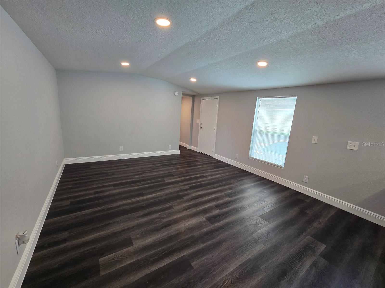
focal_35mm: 13
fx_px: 145
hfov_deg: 106.2
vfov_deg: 89.9
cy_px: 144
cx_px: 192
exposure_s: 1/60
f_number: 2.2
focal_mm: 2.2
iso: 100
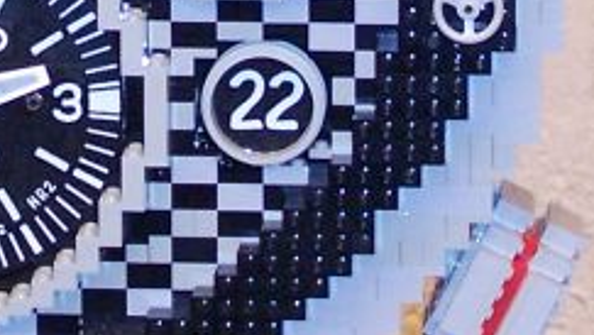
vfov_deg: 3.8
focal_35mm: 317
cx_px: 24
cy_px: -169
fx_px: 4996
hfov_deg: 6.8
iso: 140
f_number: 3.2
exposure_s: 1/8
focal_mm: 11.5
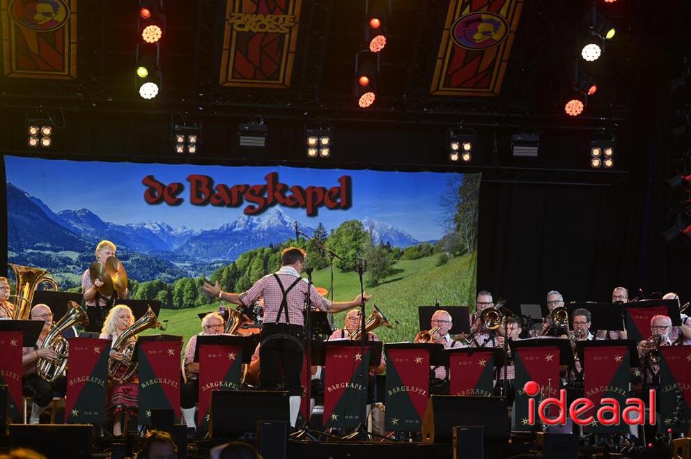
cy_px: 230
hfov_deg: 20.4
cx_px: 346
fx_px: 1917
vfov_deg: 13.7
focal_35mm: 100
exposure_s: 1/160
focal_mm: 100
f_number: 4.5
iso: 1600
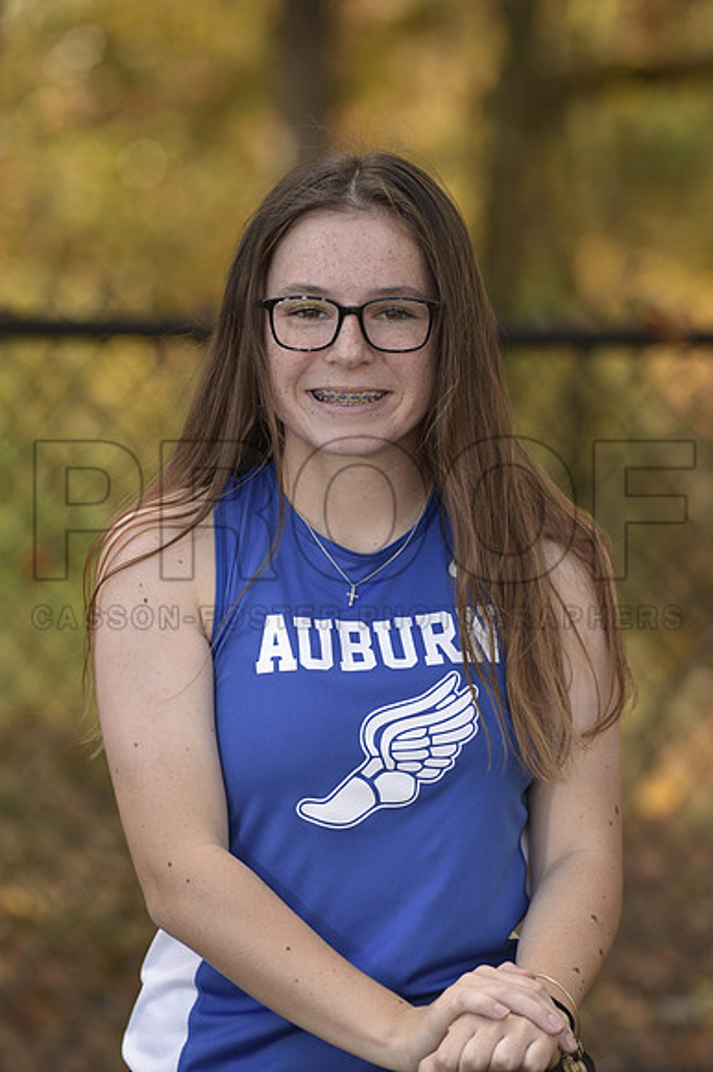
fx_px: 5353
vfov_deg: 11.4
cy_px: 536
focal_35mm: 180
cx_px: 356
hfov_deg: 7.6
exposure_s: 1/320
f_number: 4.5
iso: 160
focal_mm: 180
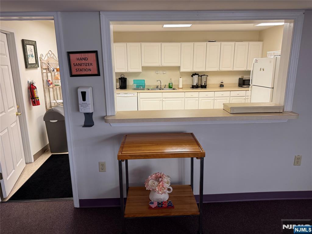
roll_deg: +1.4
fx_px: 216
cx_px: 156
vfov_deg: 56.8
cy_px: 117
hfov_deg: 71.6
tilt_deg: -12.7
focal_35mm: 24
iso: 160
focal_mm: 6.76
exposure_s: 1/120
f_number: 1.78
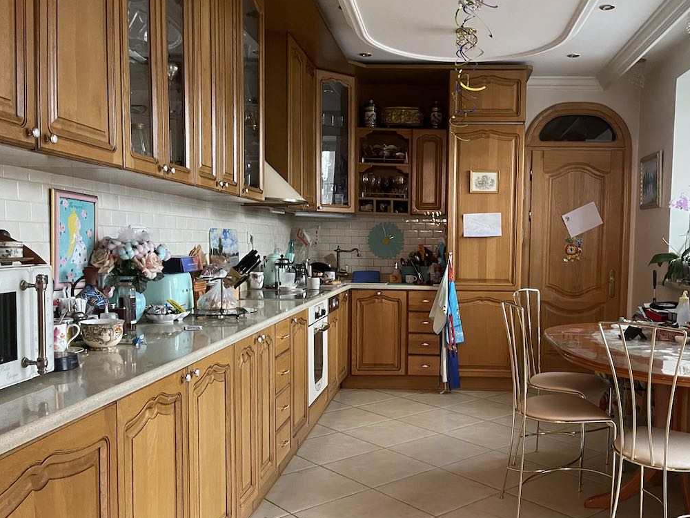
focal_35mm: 32
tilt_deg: -3.9
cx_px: 429
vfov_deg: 44.1
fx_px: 638
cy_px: 294
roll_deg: +0.0
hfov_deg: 56.2
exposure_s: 1/50
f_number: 1.6
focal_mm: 5.1
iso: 500
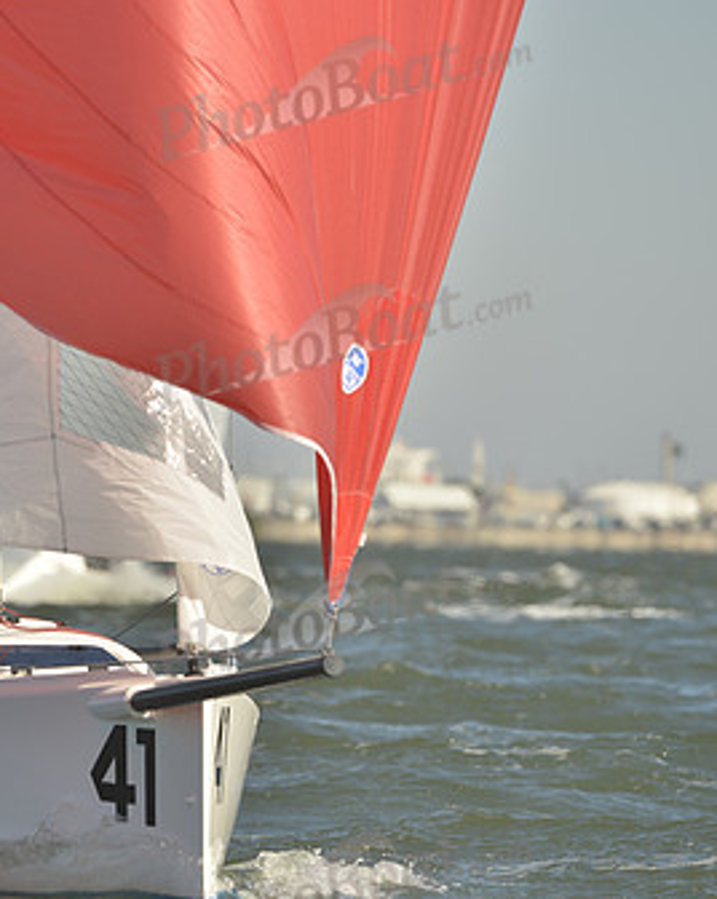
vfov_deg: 3.9
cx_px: 19
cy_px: 515
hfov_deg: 3.1
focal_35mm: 503
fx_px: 13367
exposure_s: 1/1000
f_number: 6.3
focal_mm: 310
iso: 200
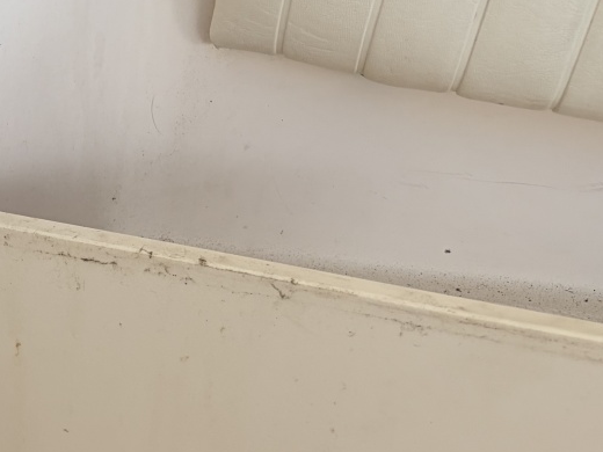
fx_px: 1394
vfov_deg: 17.0
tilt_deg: -42.9
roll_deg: +2.5
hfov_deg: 22.2
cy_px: 635
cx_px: -153
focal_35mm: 80
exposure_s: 1/121
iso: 32
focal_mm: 5.96
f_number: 1.6
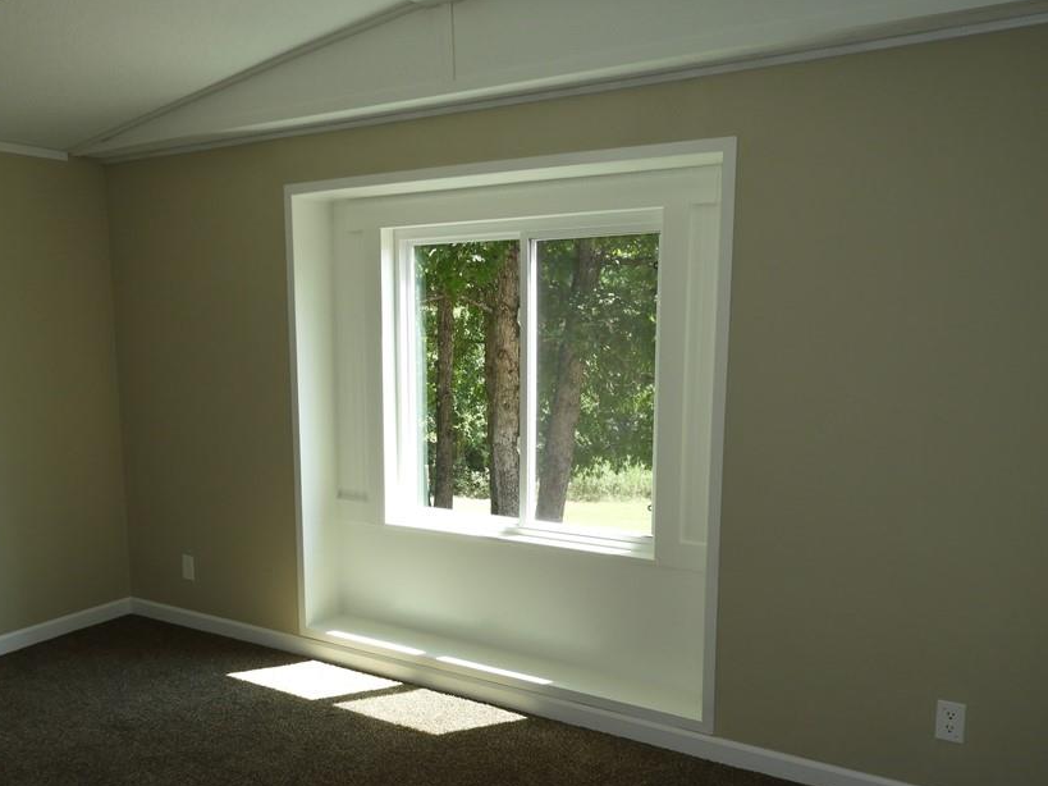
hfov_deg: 59.8
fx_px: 908
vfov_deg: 46.6
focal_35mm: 30
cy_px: 465
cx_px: 457
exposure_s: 1/100
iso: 100
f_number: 3.3
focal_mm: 4.3
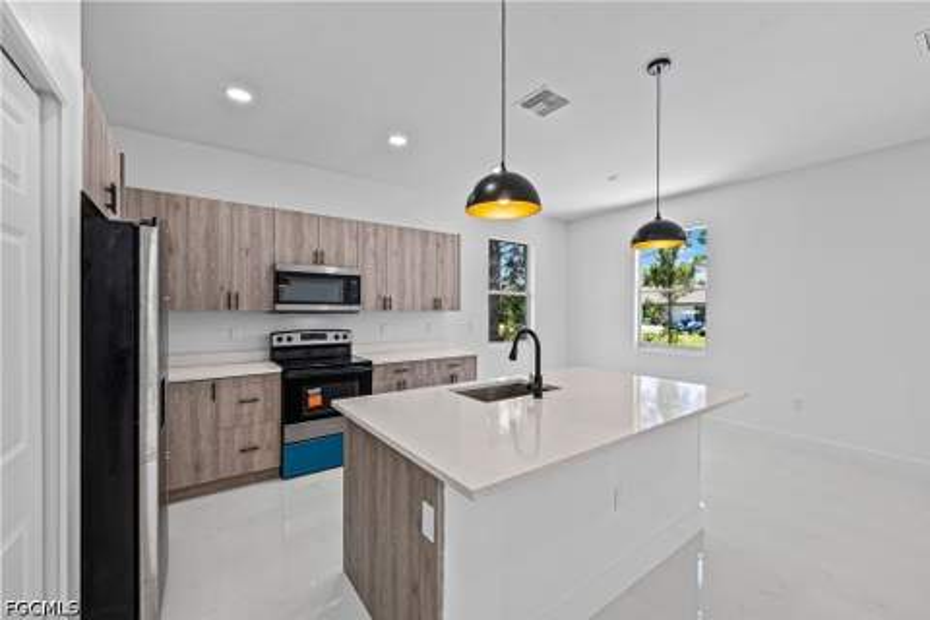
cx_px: 465
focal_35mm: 15
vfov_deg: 77.3
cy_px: 310
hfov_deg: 100.4
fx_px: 387
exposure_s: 1/5
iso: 200
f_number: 9
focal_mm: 15
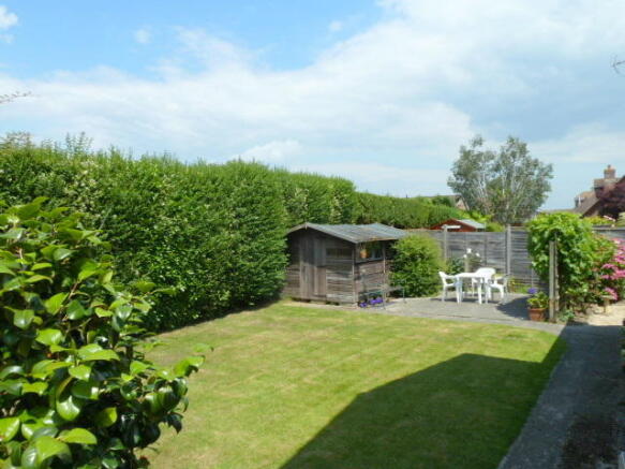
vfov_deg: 54.9
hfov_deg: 69.4
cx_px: 312
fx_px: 451
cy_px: 234
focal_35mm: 25
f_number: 5
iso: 80
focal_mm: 4.1
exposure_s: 1/400
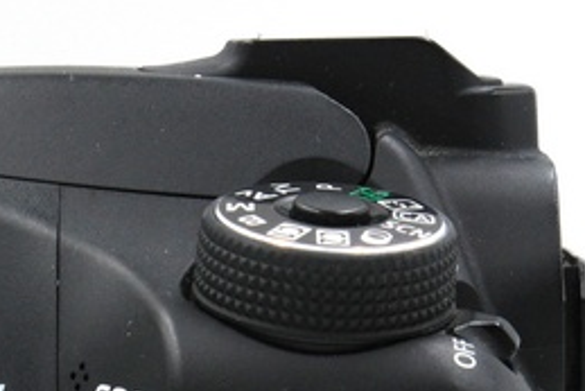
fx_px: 3512
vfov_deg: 6.3
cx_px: -84
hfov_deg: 9.4
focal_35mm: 216
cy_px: 620
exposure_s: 1/125
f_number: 14
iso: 800
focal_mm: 37.4
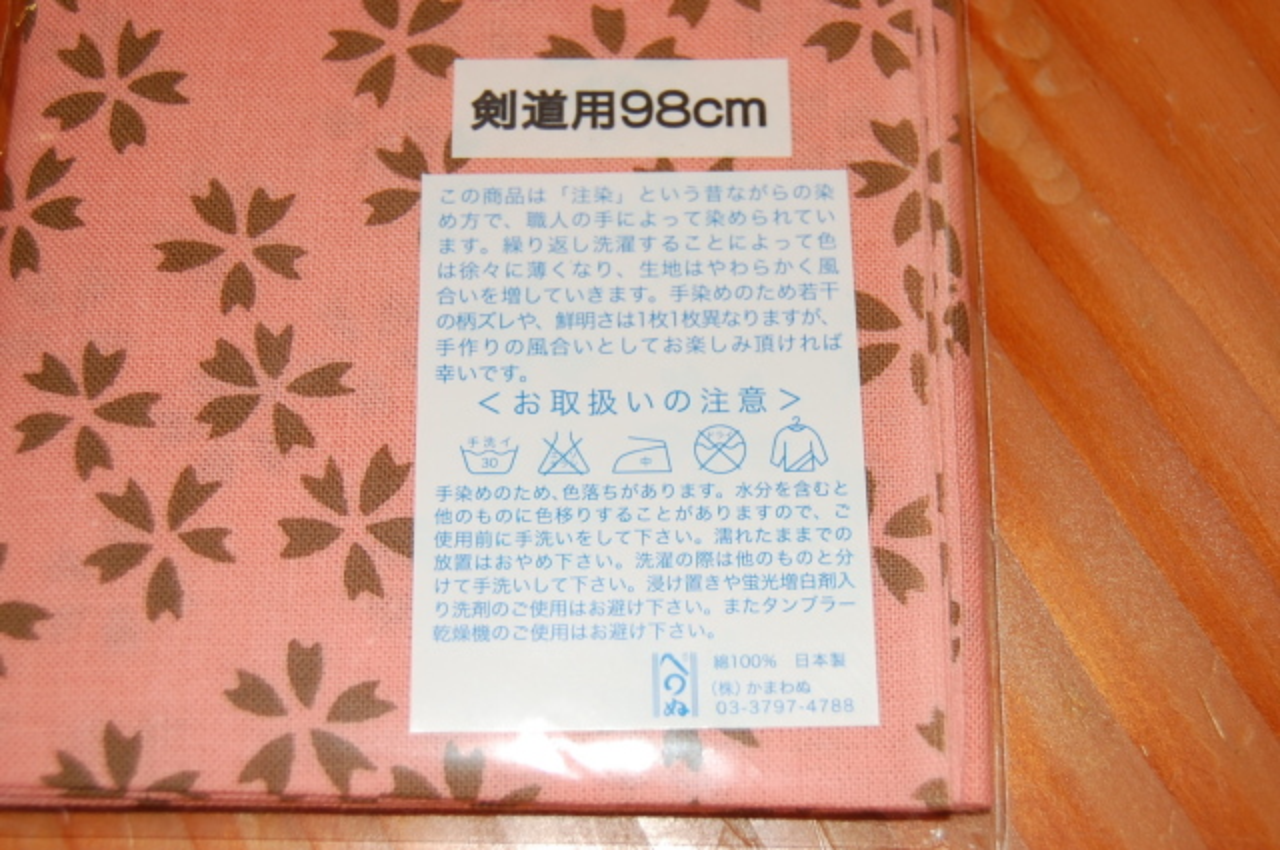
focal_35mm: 57
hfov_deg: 35.1
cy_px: 425
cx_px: 640
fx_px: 2024
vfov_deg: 23.7
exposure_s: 1/60
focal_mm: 38
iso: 280
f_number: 4.8
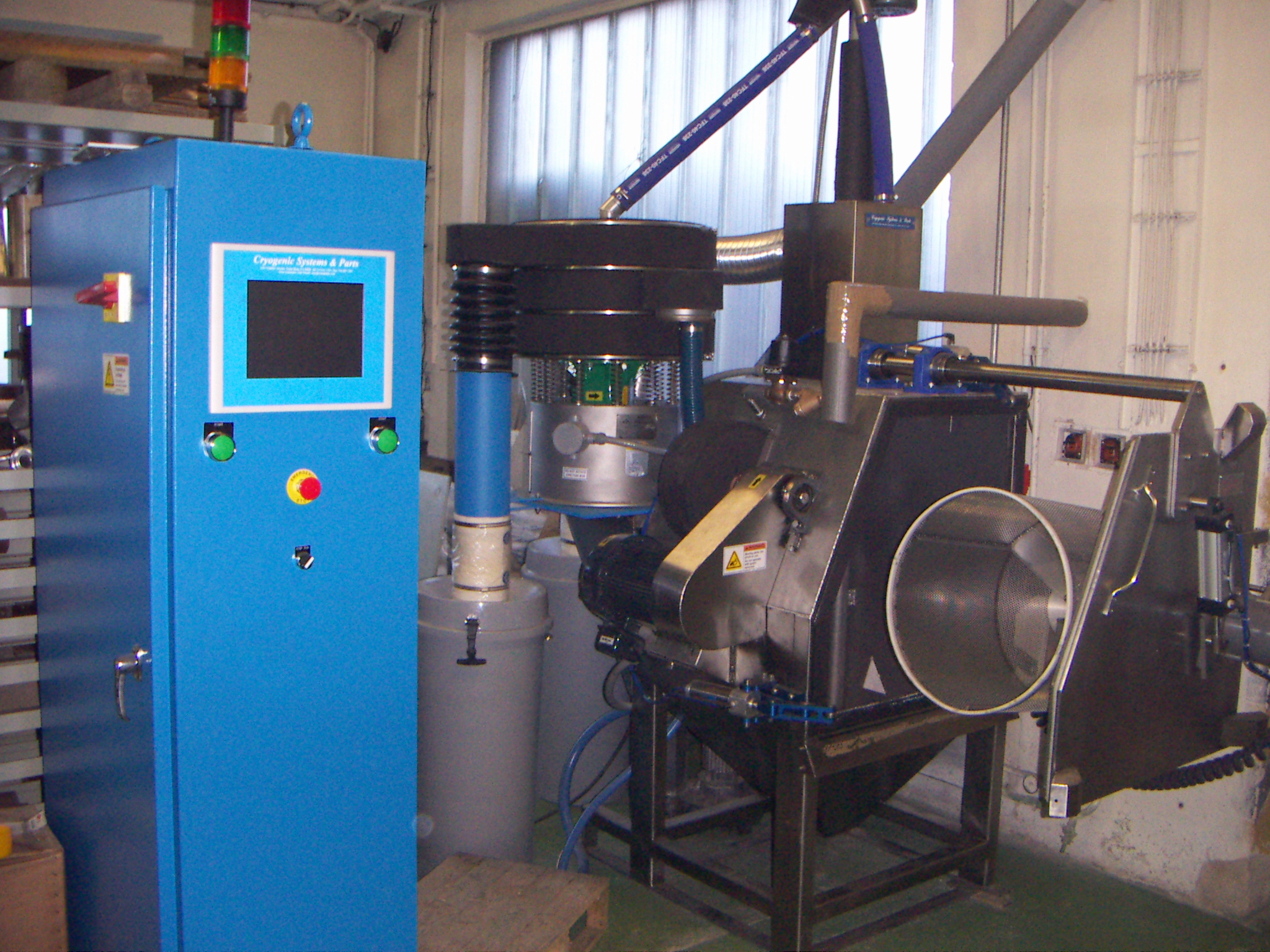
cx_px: 635
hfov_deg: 51.4
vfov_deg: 39.7
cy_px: 476
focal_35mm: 36
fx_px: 1321
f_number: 2.8
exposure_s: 1/50
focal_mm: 4.7
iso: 200
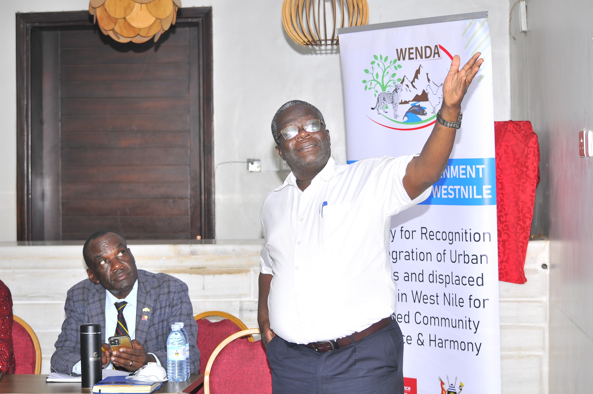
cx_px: 296
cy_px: 197
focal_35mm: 82
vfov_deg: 16.5
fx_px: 1357
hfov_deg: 24.6
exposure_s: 1/60
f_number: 4.5
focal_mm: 55
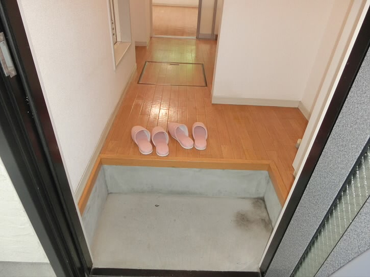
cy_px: 138
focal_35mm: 24
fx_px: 256
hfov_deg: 71.6
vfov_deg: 56.8
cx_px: 185
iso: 400
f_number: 3
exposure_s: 1/60
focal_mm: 4.24
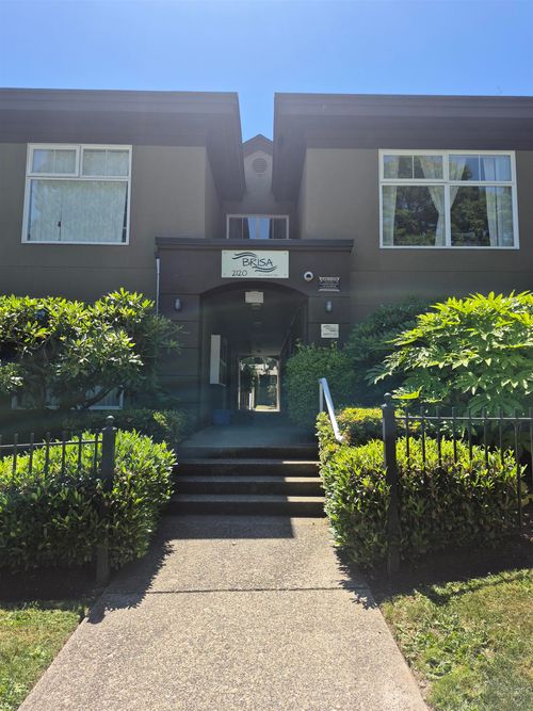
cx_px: 266
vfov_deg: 73.9
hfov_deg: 58.9
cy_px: 356
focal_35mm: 23
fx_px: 472
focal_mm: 5.4
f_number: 1.8
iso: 25
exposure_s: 1/966
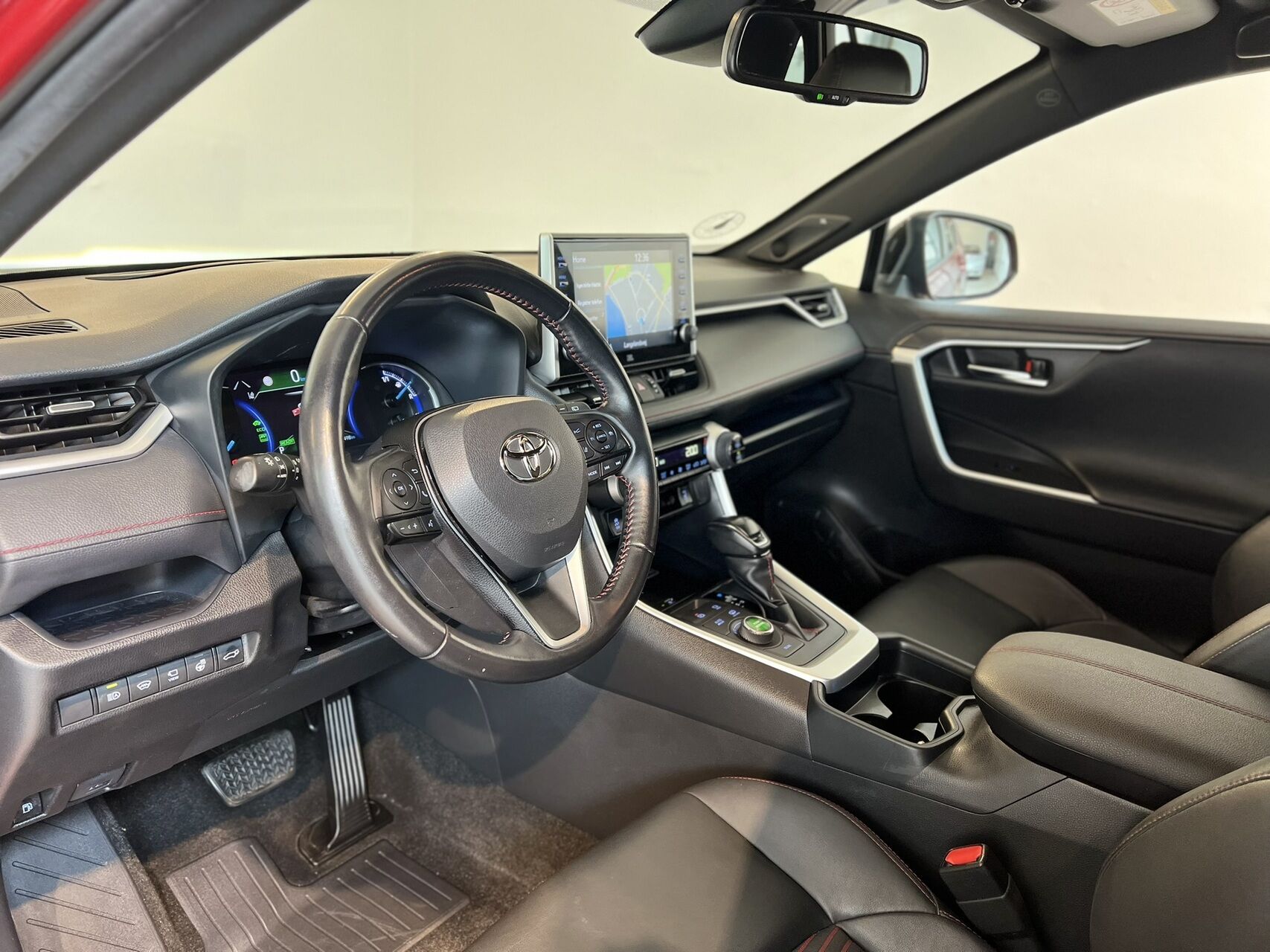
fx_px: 954
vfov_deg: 53.1
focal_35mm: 26
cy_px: 476
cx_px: 635
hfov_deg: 67.3
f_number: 1.5
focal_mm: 5.7
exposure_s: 1/50
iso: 100
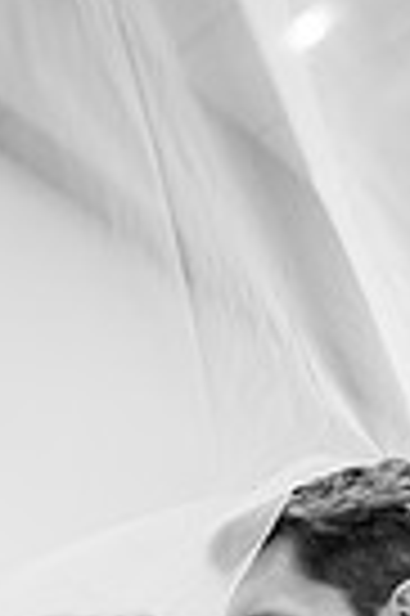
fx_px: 1353
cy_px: 944
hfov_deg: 17.2
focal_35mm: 79
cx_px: 279
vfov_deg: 21.3
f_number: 2.8
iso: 800
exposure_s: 1/100
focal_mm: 24
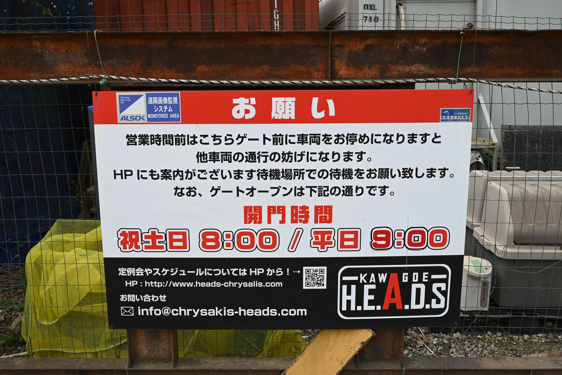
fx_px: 547
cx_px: 281
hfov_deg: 54.4
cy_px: 188
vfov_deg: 37.9
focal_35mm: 35
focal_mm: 35
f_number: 7.1
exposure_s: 1/100
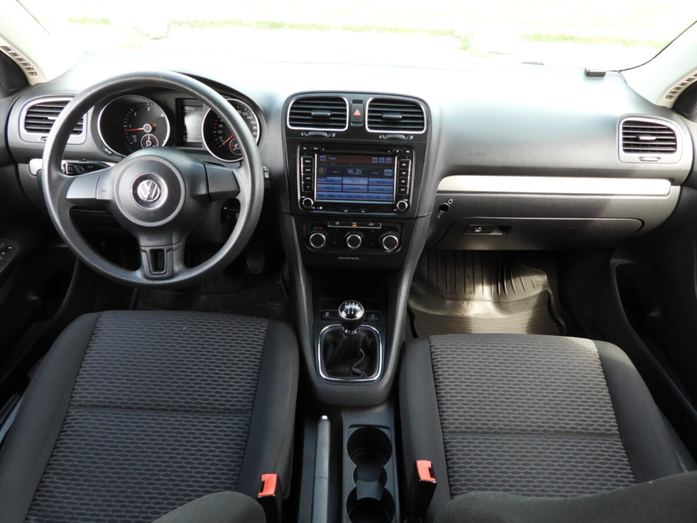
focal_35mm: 24
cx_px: 348
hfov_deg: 71.6
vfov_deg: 56.8
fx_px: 483
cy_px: 262
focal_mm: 4.3
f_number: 2.8
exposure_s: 1/60
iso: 100
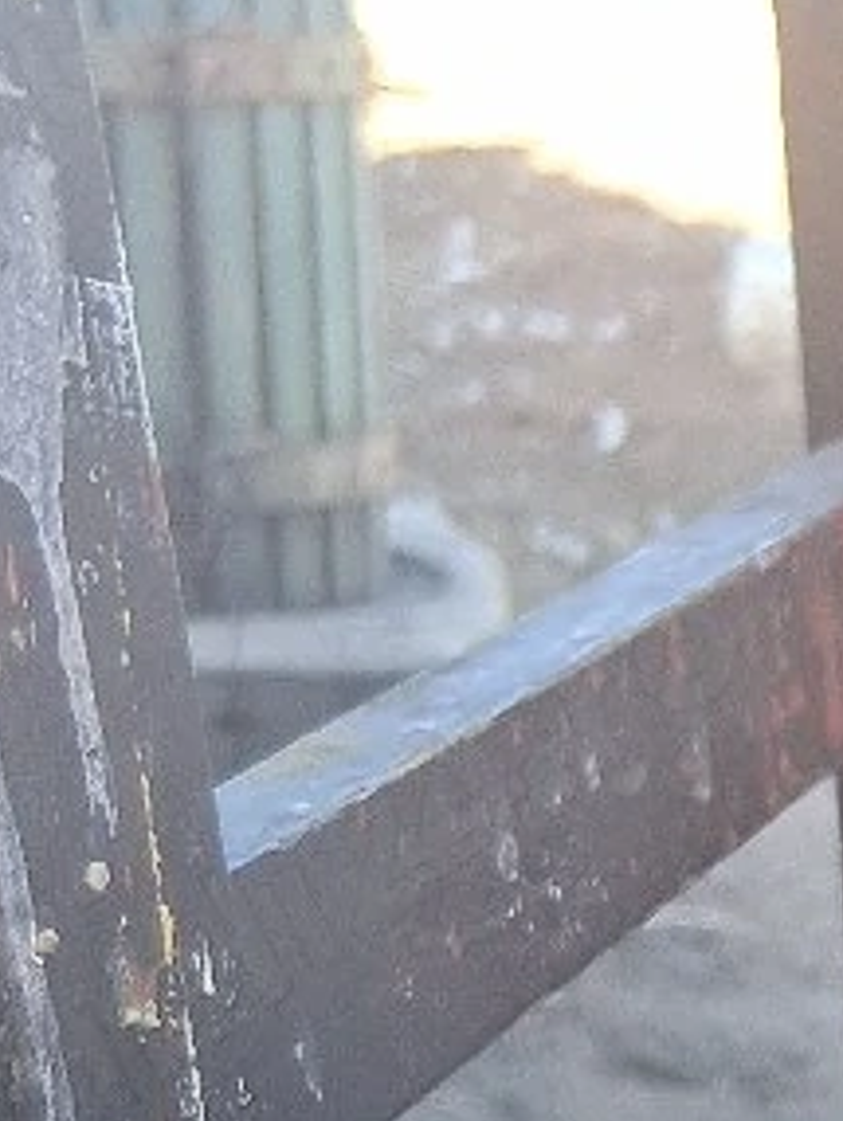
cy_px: 1056
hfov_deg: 11.3
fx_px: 3923
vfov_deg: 16.0
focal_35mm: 121
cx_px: 1596
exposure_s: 1/120
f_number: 1.8
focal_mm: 3.98
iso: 50
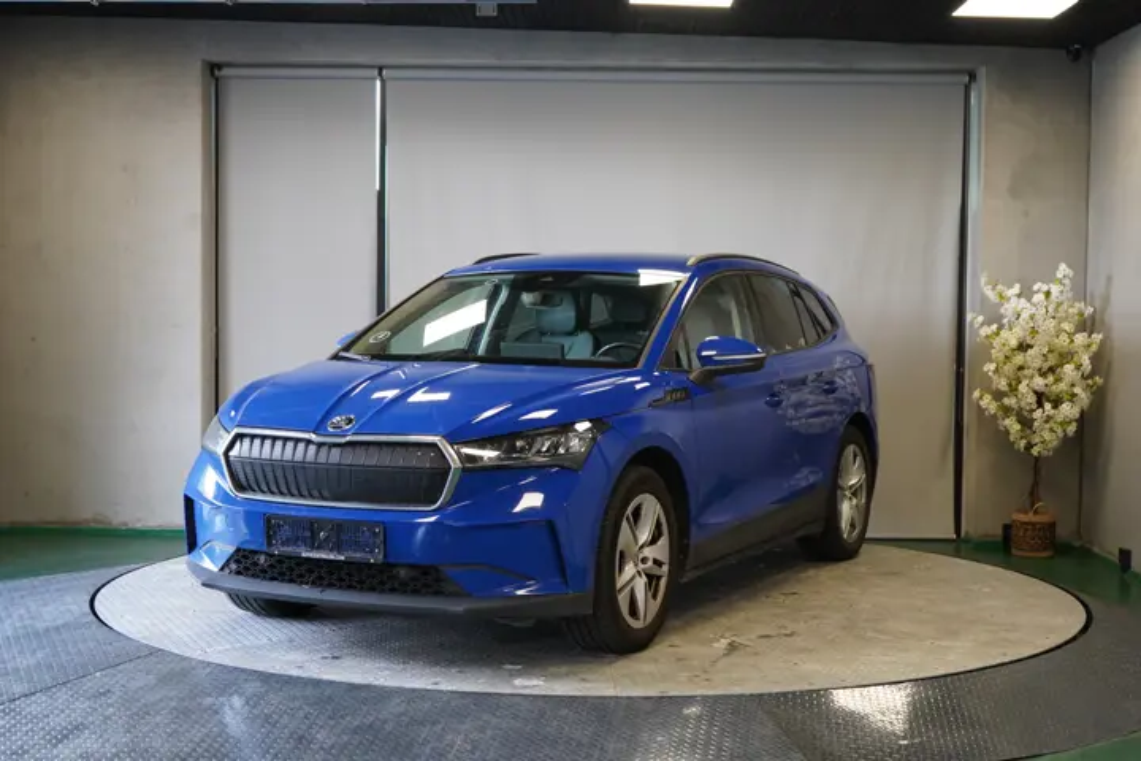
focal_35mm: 52
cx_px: 570
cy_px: 380
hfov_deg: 38.2
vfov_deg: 26.0
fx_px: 1648
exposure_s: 1/160
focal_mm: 52
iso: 2000
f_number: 5
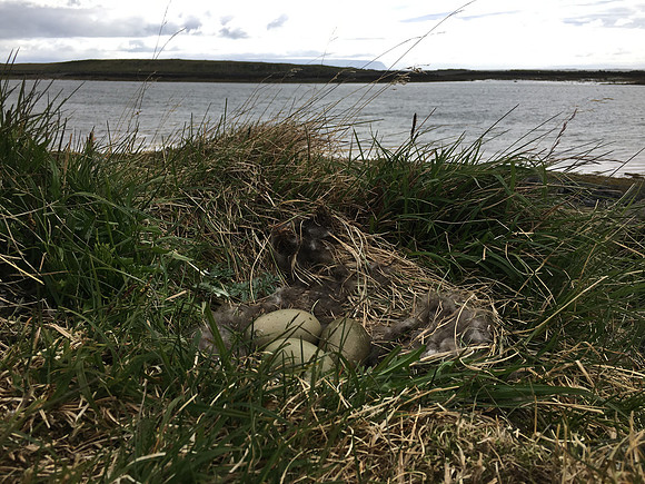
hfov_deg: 61.7
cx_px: 322
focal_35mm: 29
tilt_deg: -17.3
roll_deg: +0.1
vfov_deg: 48.2
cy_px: 242
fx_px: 540
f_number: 2.2
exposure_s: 1/905
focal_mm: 4.15
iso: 25
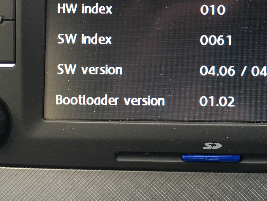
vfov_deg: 22.1
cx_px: 212
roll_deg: -0.3
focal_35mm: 65
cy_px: 24
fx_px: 502
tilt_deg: -26.3
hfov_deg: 29.2
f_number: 2.2
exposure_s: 1/17
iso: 40
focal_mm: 4.15
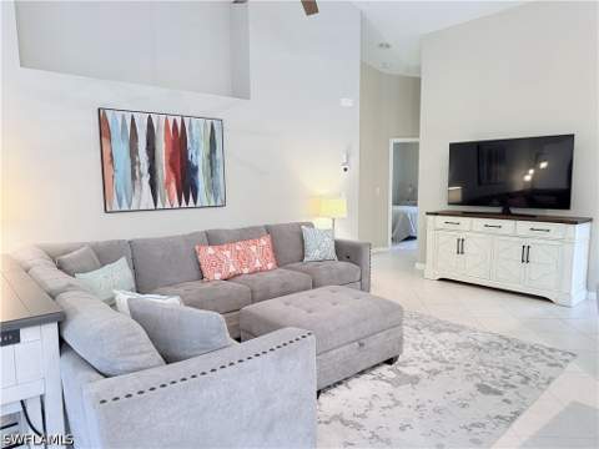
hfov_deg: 71.6
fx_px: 415
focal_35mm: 24
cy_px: 224
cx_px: 300
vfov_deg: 56.8
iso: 320
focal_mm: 6.76
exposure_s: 1/60
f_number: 1.78
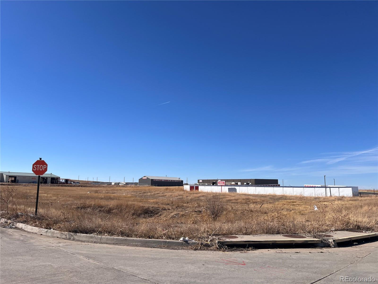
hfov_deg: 67.3
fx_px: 284
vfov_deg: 53.1
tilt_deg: +9.6
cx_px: 189
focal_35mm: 26
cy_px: 142
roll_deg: -0.3
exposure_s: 1/6211
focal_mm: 5.7
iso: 50
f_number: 1.5
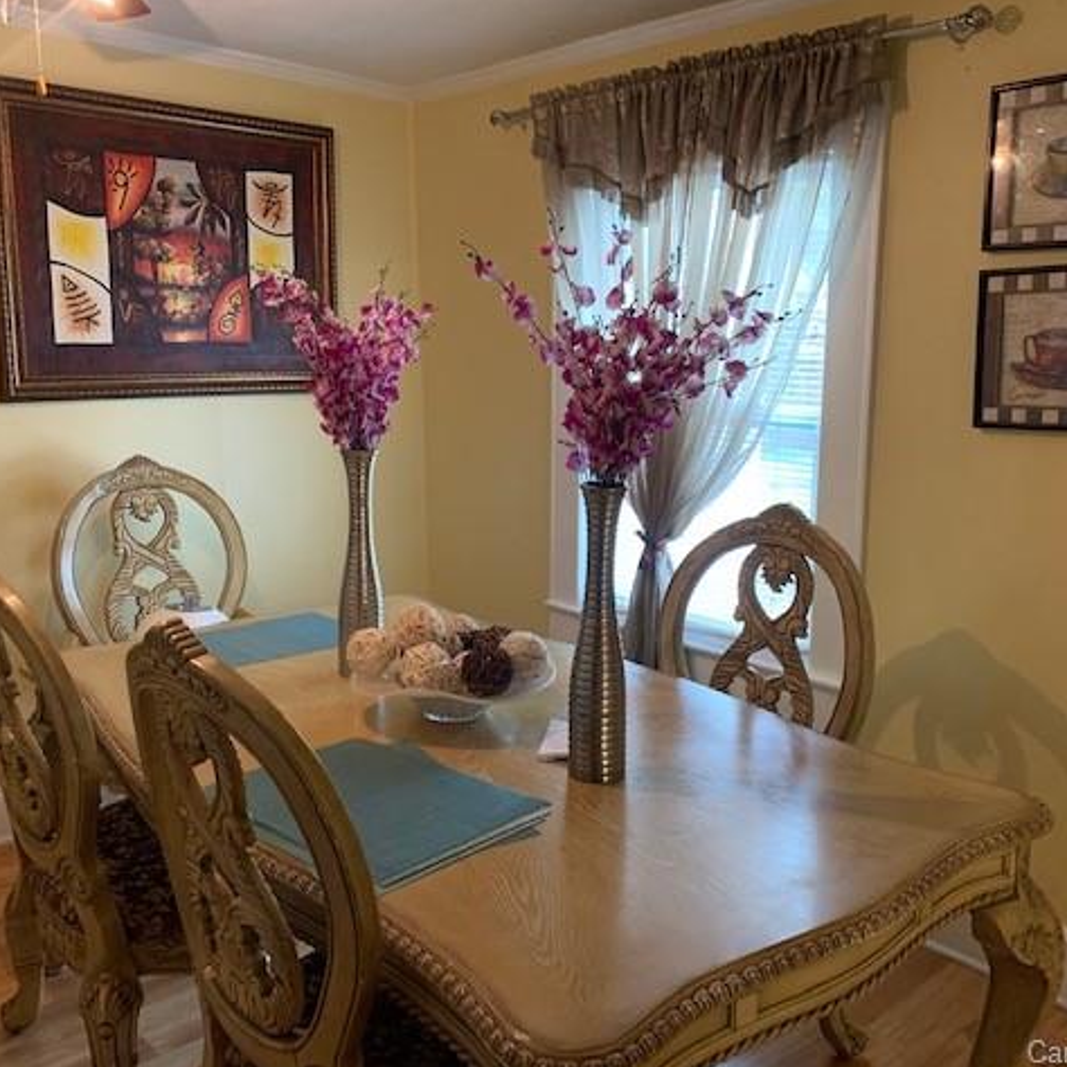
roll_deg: -0.2
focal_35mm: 31
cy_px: 534
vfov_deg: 52.5
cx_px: 565
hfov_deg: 52.5
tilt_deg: -9.8
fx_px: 1081
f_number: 1.8
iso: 320
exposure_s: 1/40
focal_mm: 4.25
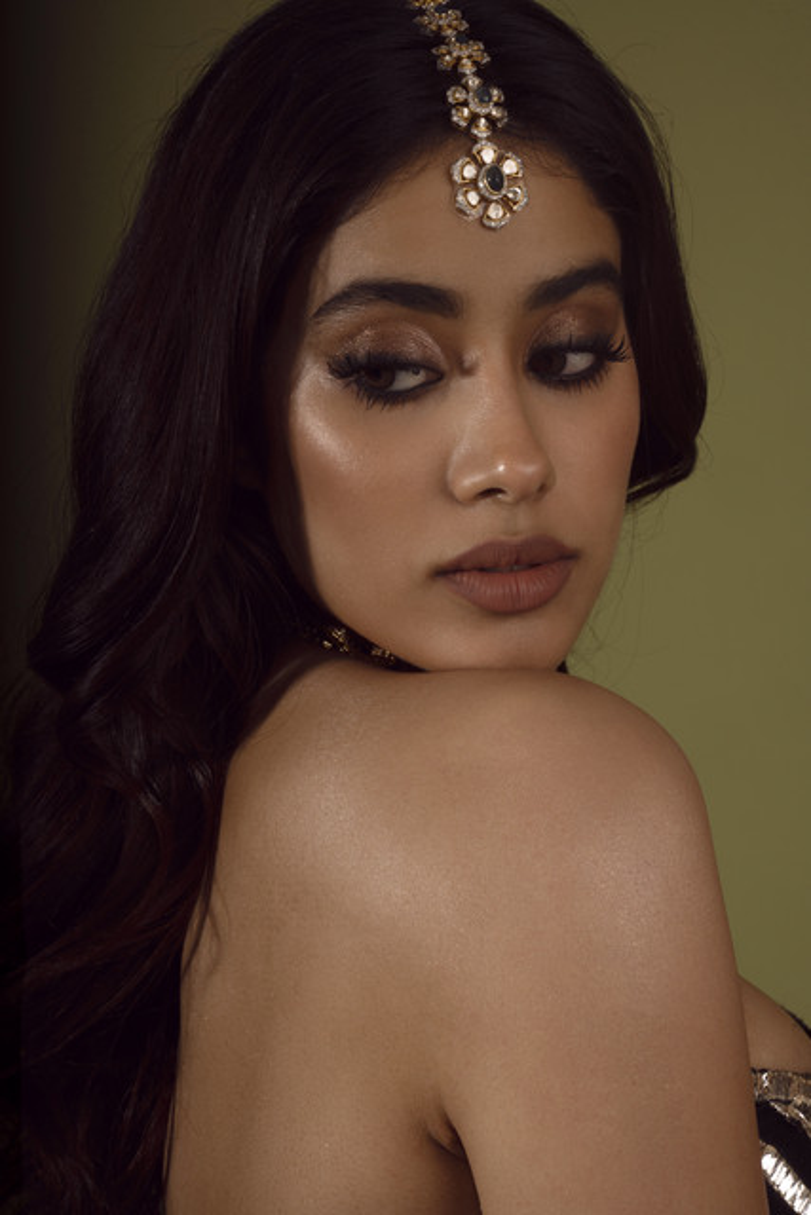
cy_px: 608
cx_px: 406
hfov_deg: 19.5
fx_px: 2364
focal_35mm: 70
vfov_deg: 28.8
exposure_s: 1/200
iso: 250
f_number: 18
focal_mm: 70
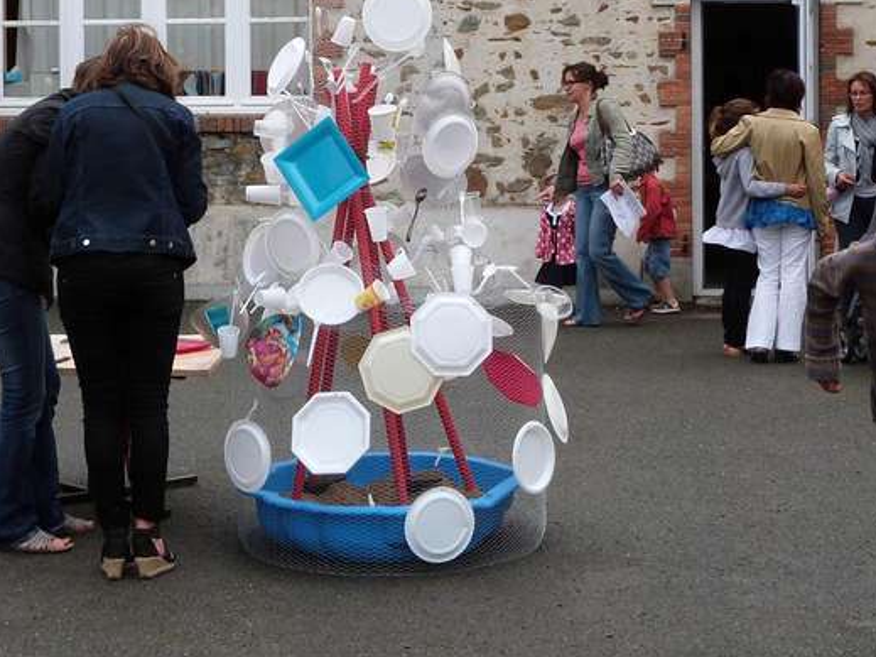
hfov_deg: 26.0
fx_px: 1898
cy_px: 120
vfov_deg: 19.4
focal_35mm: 75
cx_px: 427
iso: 100
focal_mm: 6.7
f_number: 5.6
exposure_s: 1/250
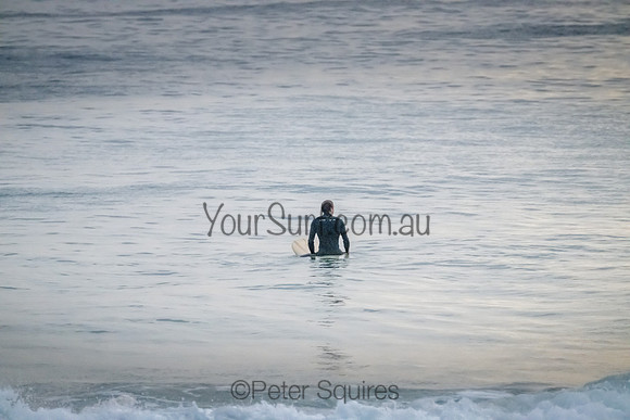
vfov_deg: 1.7
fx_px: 14003
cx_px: 315
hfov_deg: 2.6
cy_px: 210
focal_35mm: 800
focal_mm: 800
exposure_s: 1/2000
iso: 8000
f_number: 11
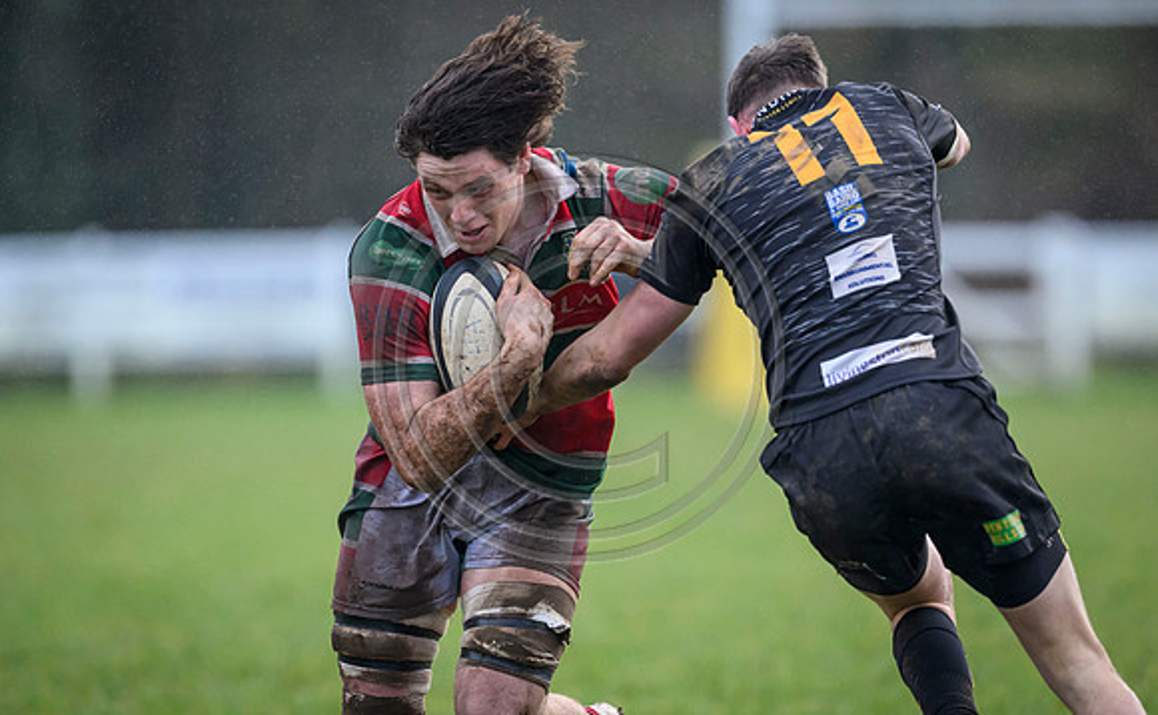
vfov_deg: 2.7
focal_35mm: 486
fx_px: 15284
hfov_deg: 4.3
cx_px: 688
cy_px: 458
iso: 3200
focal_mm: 400
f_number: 3.5
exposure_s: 1/2000
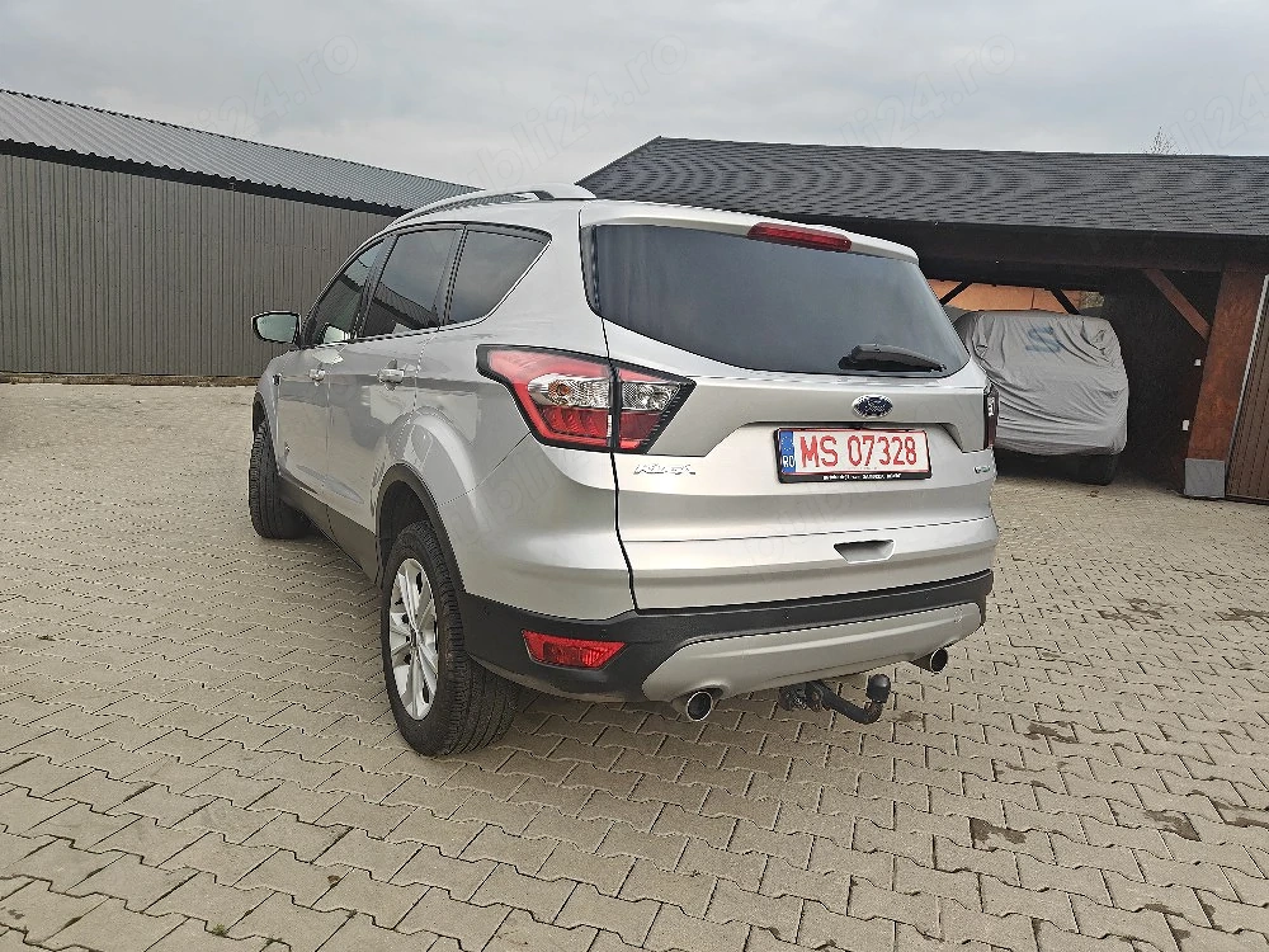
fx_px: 880
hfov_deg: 71.6
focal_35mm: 24
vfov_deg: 56.8
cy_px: 476
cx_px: 634
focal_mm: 5.59
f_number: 1.8
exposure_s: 1/1111
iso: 50
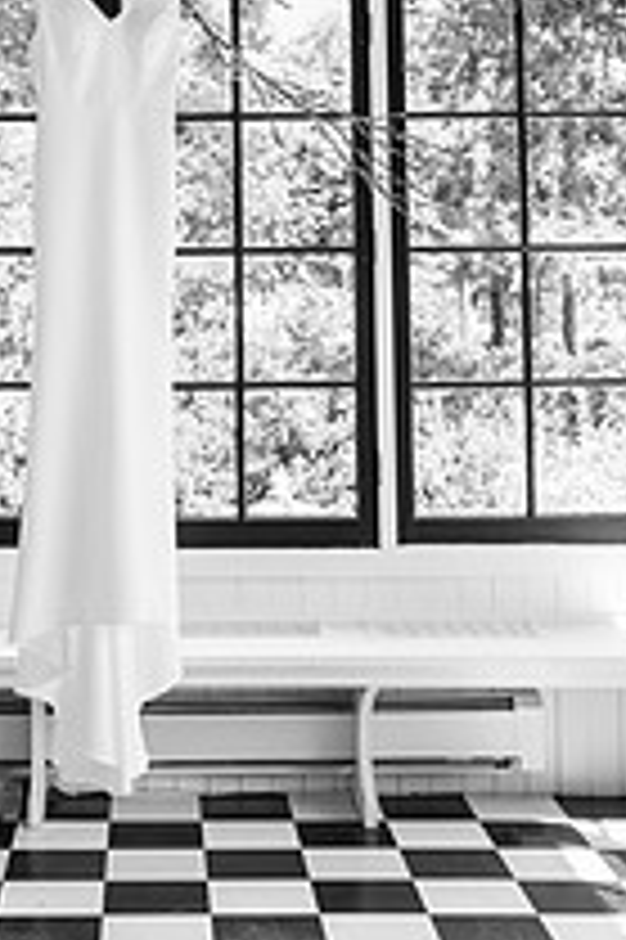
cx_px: 108
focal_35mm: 69
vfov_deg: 28.7
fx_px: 1803
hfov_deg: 19.5
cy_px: 202
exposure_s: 1/320
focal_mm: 32
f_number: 5
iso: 500
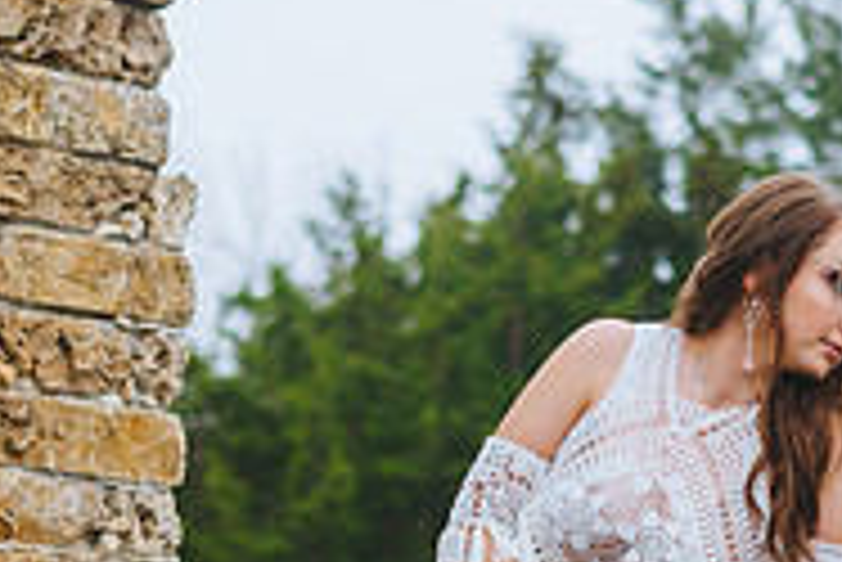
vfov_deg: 8.7
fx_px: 3628
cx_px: 680
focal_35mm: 155
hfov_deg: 13.2
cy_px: 836
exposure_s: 1/100
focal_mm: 50
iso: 500
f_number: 2
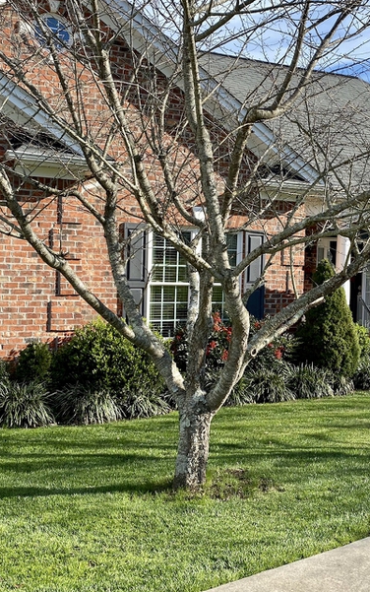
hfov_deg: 28.6
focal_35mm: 44
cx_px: 296
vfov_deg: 45.2
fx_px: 709
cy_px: 283
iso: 32
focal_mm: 4.25
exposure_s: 1/1362
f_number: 1.8
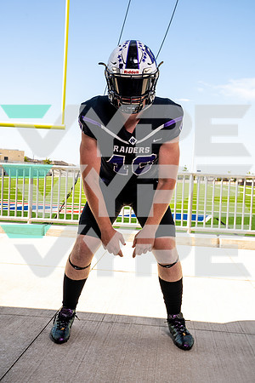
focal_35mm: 39
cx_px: 128
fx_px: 414
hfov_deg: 34.2
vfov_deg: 49.6
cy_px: 192
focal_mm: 39
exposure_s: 1/125
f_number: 8
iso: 100
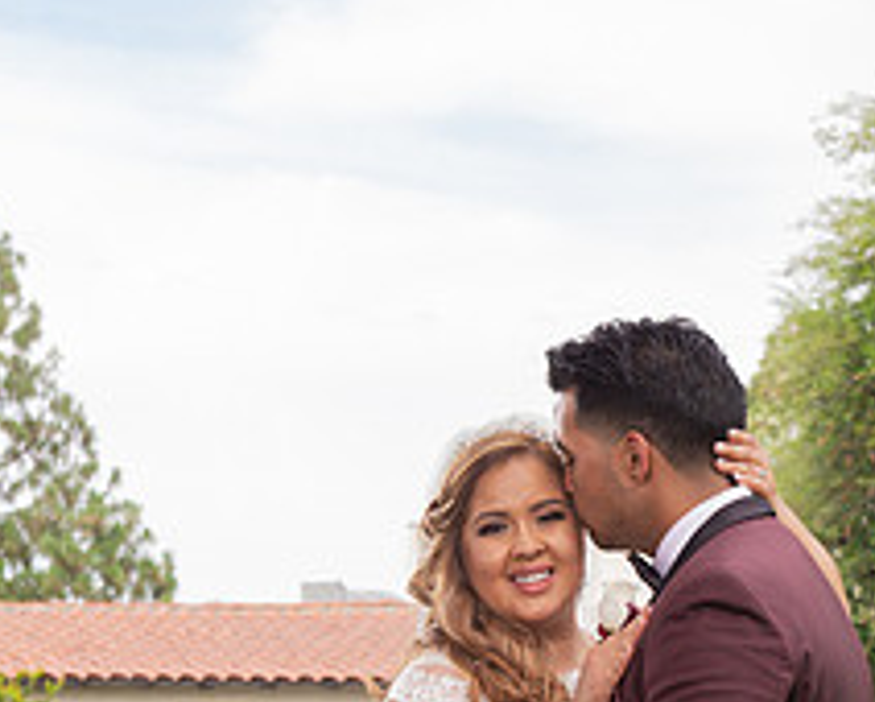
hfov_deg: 12.1
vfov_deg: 9.7
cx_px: 685
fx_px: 4121
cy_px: 690
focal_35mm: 159
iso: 400
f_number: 6.3
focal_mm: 62
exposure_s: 1/250
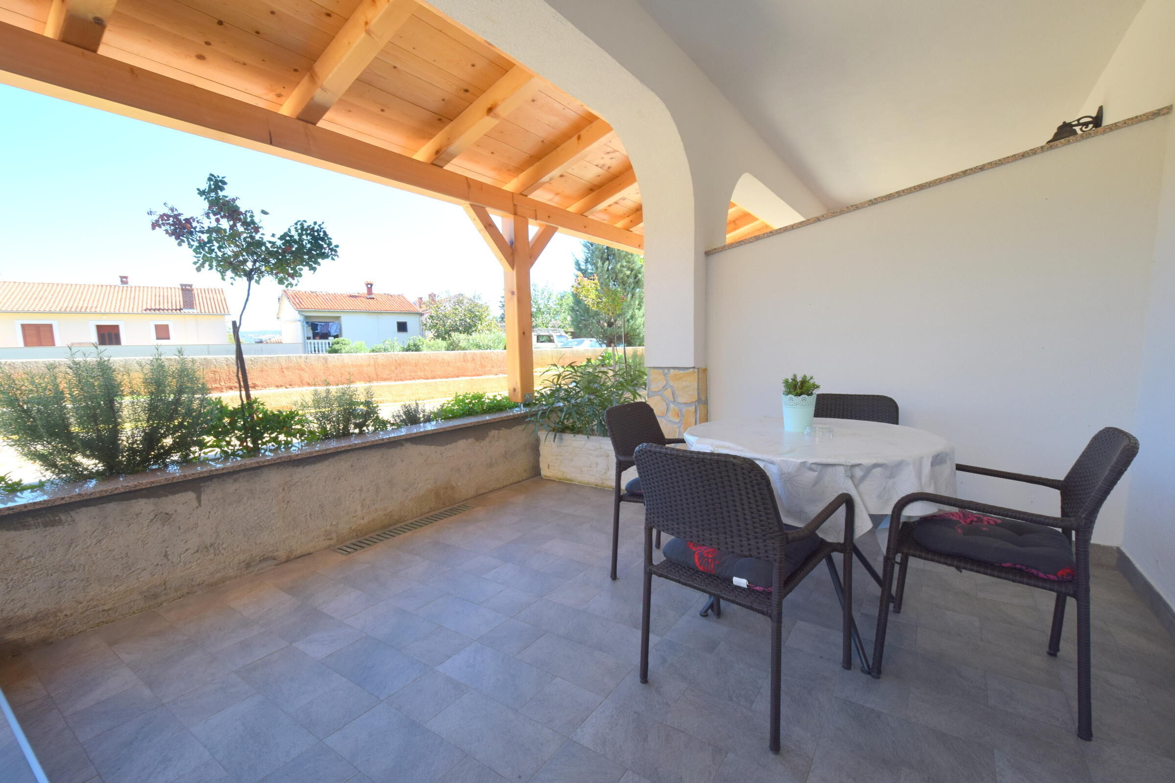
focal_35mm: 15
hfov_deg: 100.4
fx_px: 490
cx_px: 588
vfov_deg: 77.3
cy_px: 392
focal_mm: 10
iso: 400
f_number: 7.1
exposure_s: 1/200
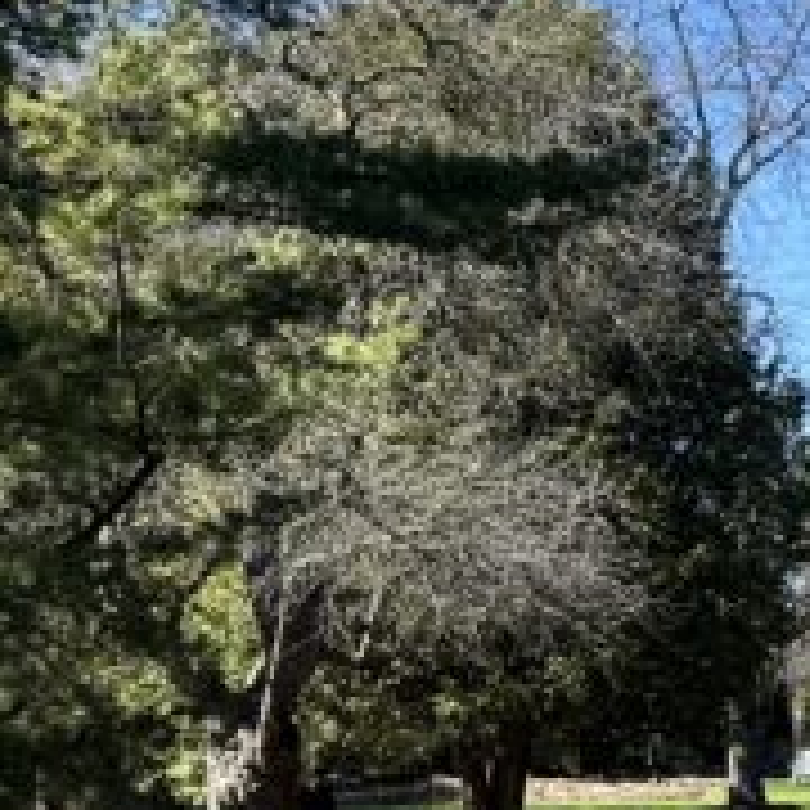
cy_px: 657
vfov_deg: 14.3
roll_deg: +1.3
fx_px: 3203
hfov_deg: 12.2
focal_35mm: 121
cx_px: 1791
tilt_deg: +1.8
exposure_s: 1/1869
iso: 80
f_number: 1.78
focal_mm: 6.76
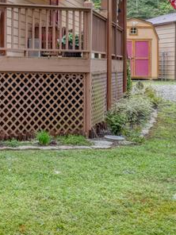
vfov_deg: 26.4
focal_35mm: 73
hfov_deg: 17.8
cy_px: 63
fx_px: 495
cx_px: -98
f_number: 8
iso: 100
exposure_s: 1/4
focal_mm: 10
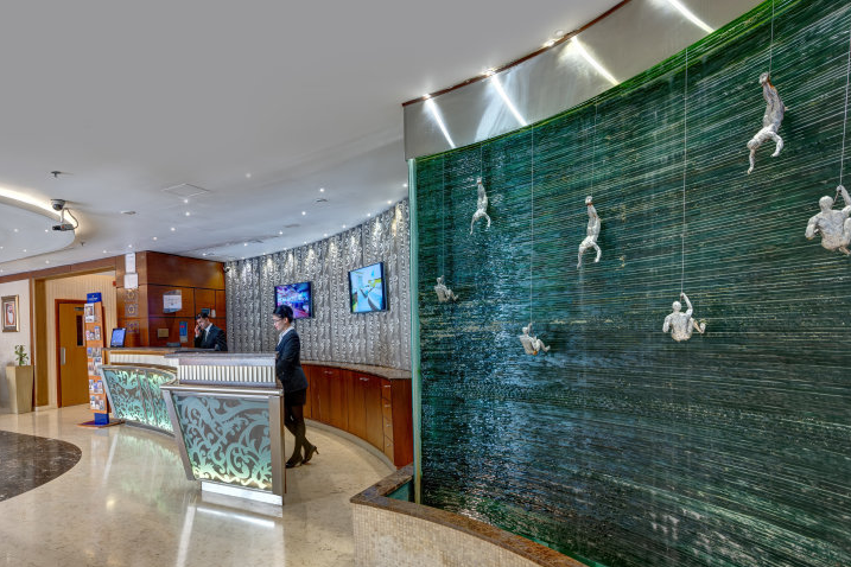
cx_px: 292
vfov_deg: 61.7
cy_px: 320
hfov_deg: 81.5
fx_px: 473
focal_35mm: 20
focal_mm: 14
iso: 100
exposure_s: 1/2.5
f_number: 8
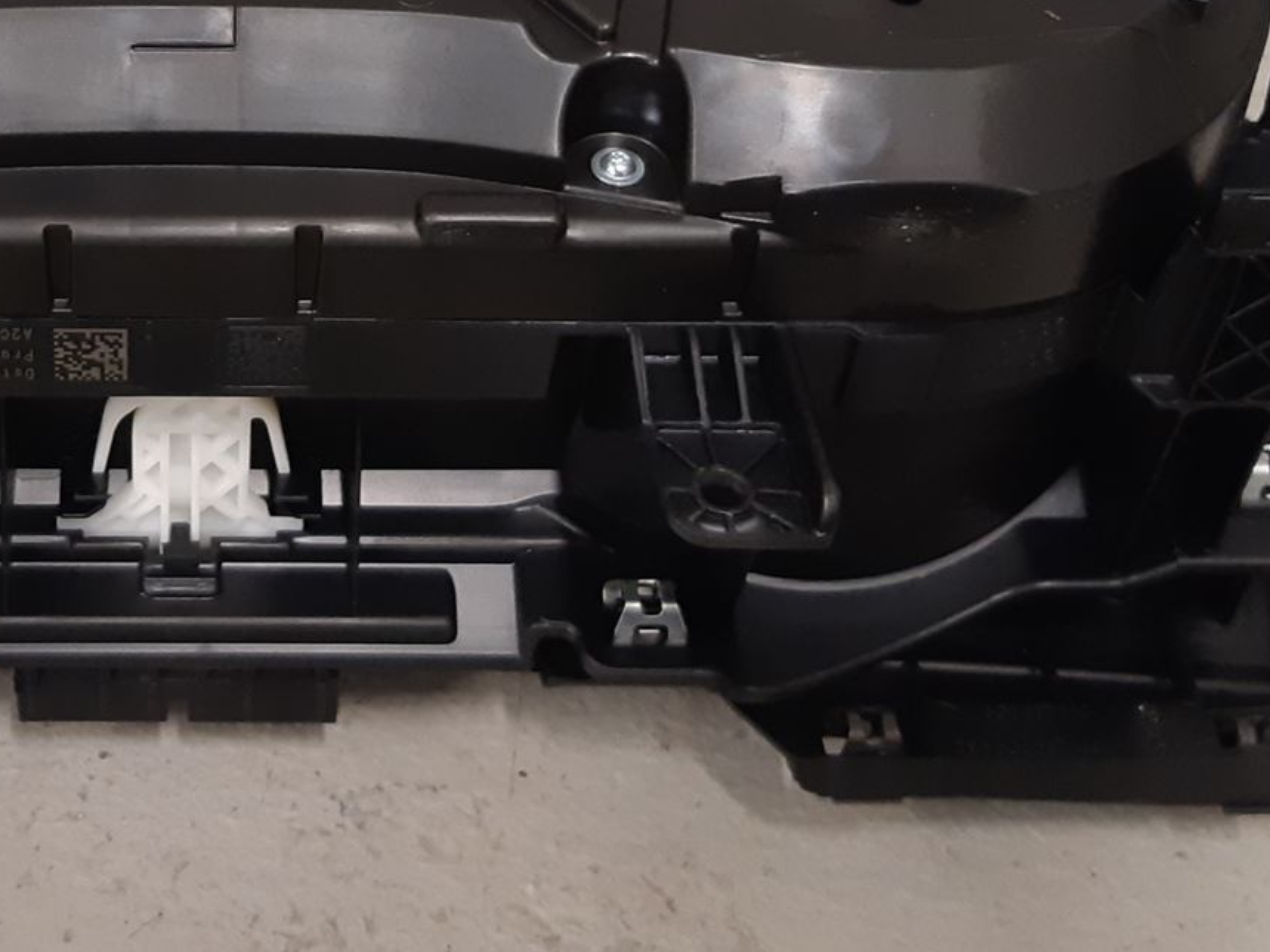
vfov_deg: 23.2
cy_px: 152
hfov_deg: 30.1
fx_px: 2274
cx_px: 172
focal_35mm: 62
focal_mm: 3.93
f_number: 1.7
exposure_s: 1/50
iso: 200
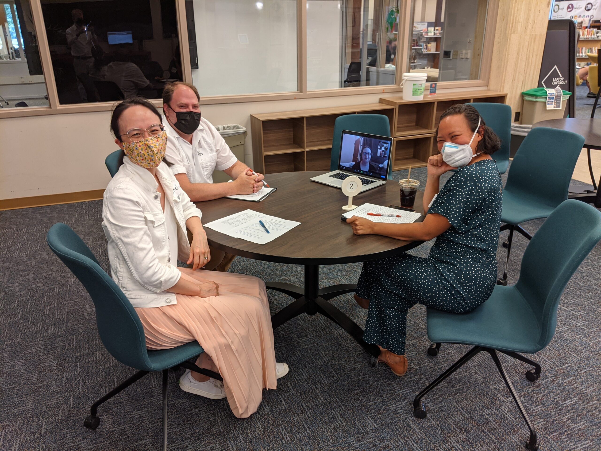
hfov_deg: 65.3
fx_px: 469
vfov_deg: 51.4
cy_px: 226
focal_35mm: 27
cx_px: 300
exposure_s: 1/30
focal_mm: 4.44
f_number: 1.8
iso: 58
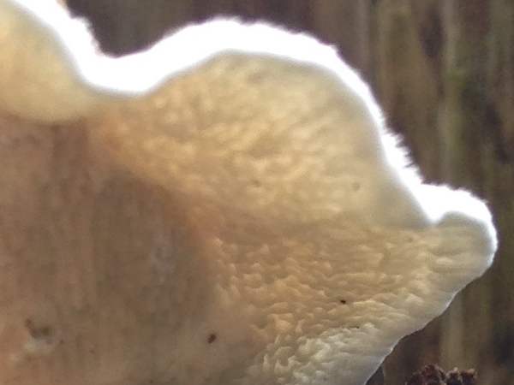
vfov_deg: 42.9
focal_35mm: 33
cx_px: 257
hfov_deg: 55.4
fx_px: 490
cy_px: 192
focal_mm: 4.12
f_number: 2.4
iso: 50
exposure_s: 1/60
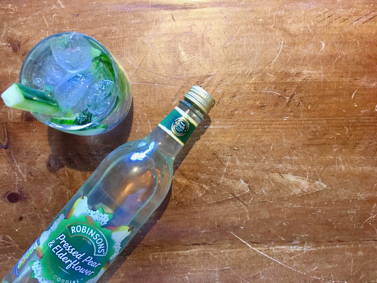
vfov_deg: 48.2
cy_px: 142
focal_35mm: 29
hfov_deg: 61.7
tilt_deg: -87.1
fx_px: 316
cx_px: 188
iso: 200
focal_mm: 4.15
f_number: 2.2
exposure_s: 1/20
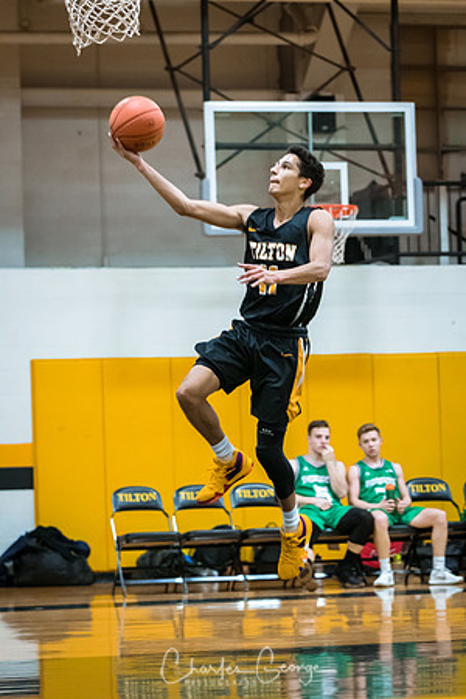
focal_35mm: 150
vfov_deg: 13.7
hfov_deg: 9.1
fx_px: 2912
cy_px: 350
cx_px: 233
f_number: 2.8
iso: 3200
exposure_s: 1/400
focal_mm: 100
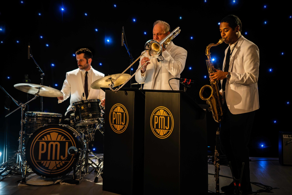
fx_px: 568
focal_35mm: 70
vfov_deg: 19.5
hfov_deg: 28.8
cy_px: 98
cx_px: 146
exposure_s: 1/40
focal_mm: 70
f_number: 5.6
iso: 12800
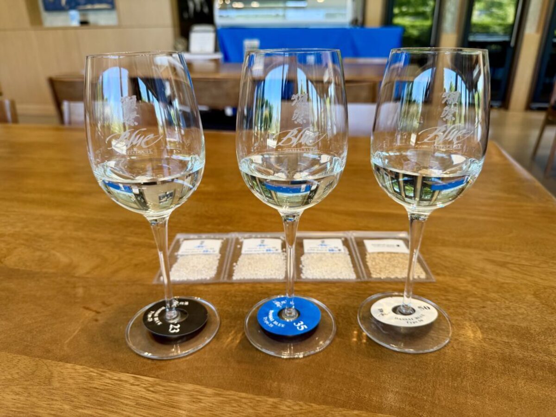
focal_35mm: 24
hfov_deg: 71.6
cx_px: 278
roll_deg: +0.9
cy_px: 208
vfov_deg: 56.8
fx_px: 385
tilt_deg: -24.2
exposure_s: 1/120
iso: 160
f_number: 1.78
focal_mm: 6.76
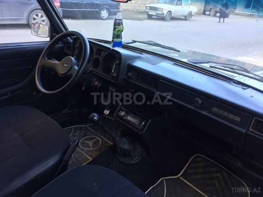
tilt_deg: -22.6
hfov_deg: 61.7
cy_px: 98
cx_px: 132
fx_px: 220
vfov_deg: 48.2
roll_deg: -4.9
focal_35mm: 29
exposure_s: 1/50
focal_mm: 4.15
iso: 32
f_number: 2.2
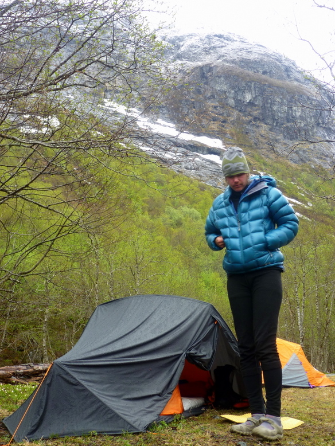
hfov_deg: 38.7
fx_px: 477
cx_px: 168
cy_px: 226
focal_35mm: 37
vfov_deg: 50.1
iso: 80
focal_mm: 6.4
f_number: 3.9
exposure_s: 1/30
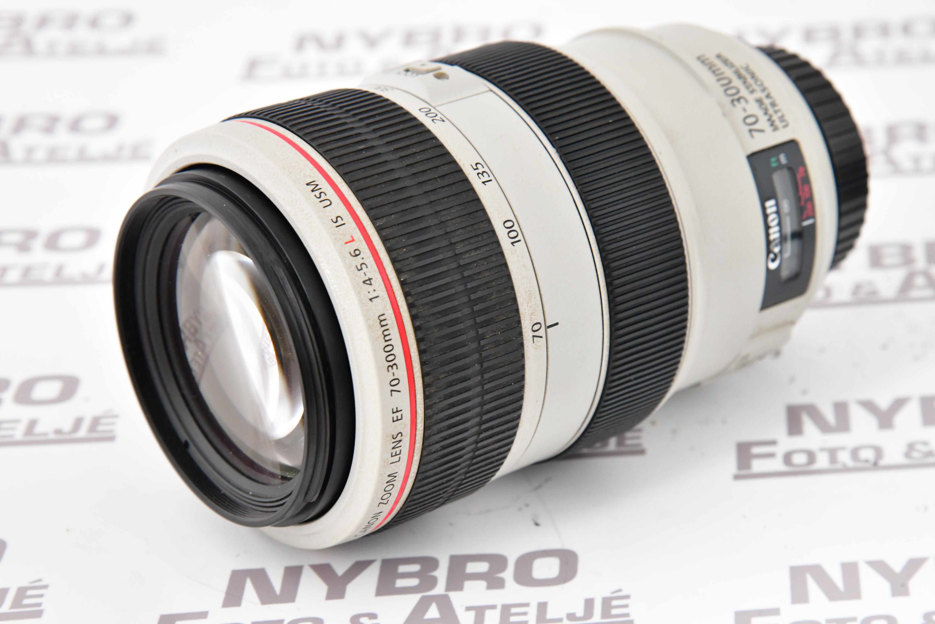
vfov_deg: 11.4
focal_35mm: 120
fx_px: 3116
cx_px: 468
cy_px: 312
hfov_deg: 17.1
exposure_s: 1/60
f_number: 11
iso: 3200
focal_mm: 120
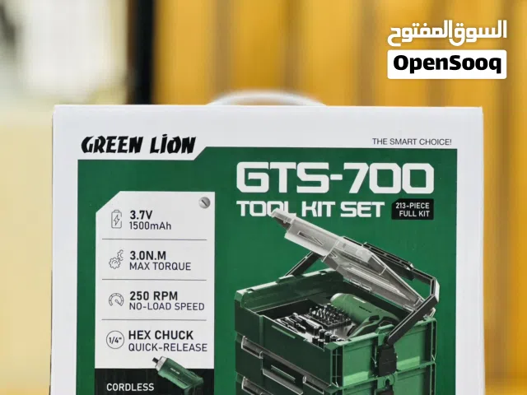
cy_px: 198
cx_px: 264
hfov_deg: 25.3
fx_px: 1172
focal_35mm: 77
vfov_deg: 19.1
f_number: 2.8
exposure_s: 1/33
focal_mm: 9
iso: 400
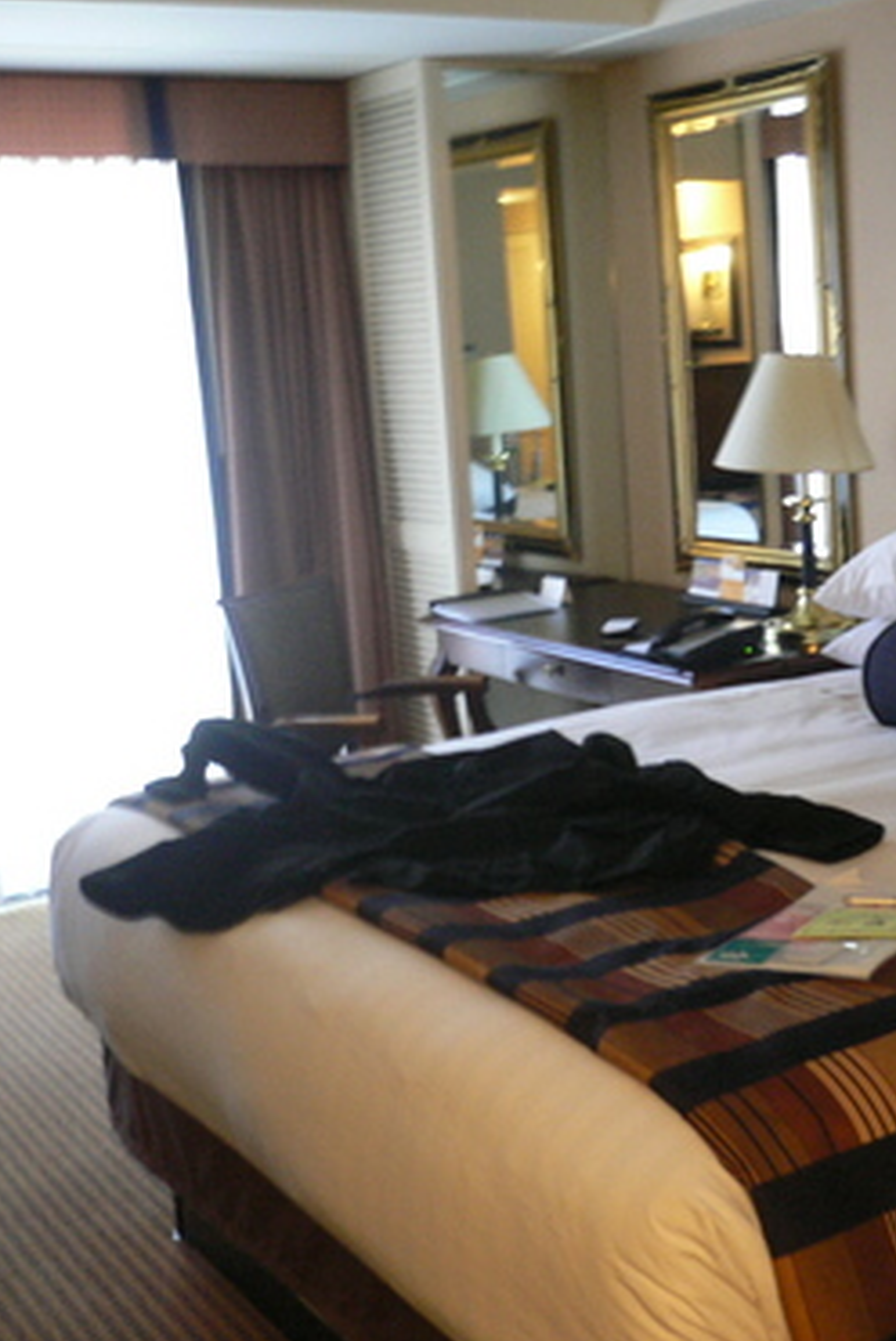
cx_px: 737
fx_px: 1826
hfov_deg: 27.0
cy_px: 674
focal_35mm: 49
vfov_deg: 40.3
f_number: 2.8
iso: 200
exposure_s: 1/10
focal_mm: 5.8
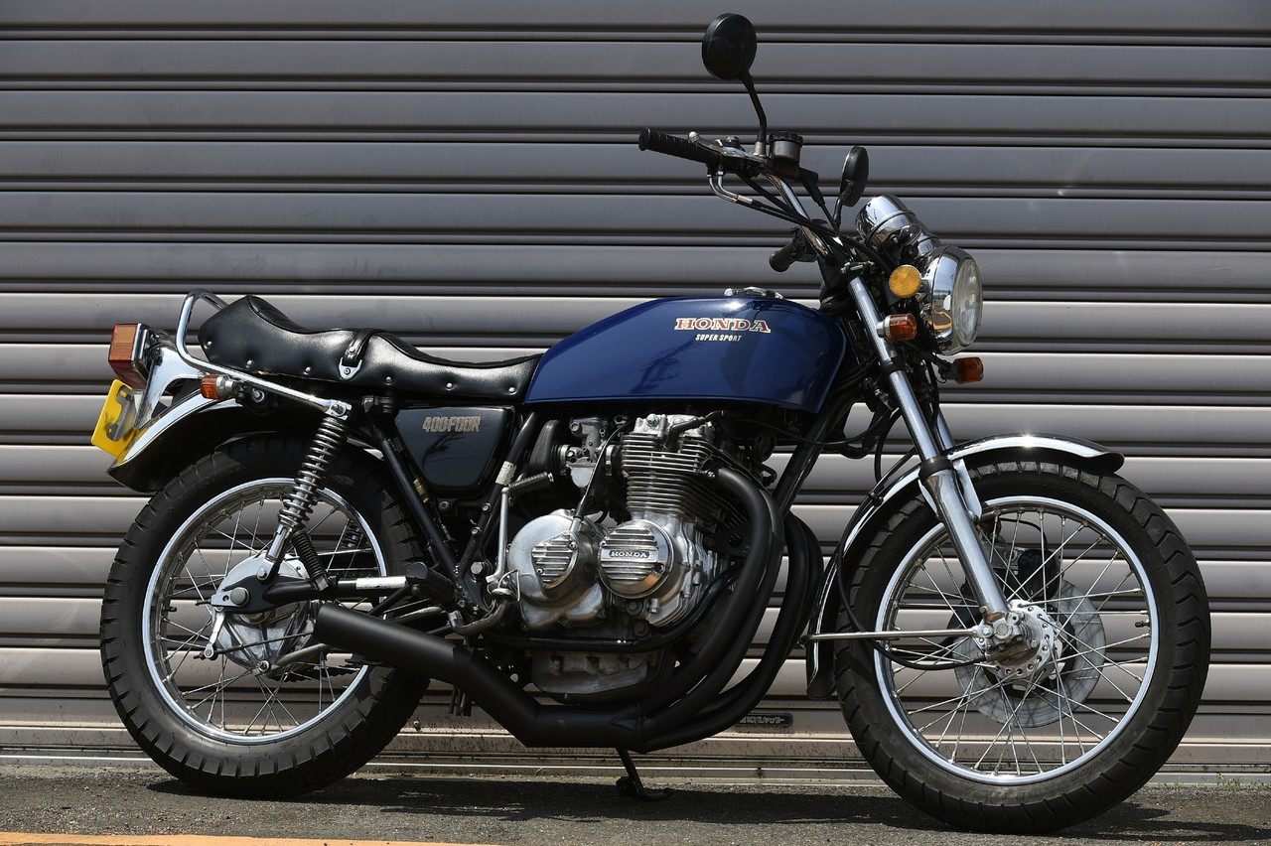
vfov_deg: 13.7
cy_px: 423
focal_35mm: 100
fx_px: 3529
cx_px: 636
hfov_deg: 20.4
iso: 100
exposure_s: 1/320
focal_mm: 100
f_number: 8
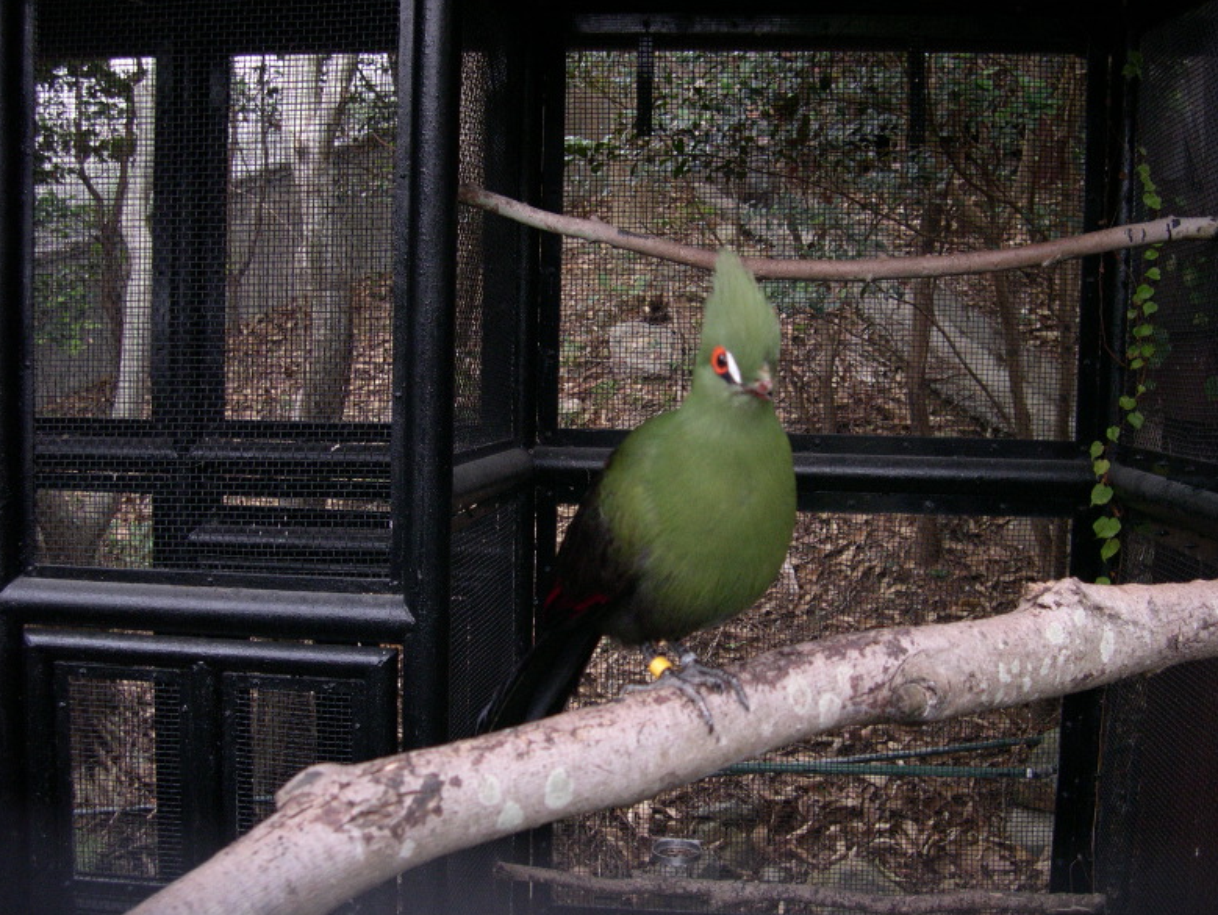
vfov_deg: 36.8
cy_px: 463
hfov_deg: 47.8
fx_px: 1373
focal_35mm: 39
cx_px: 619
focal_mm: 8
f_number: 2.8
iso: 270
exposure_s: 1/29.8
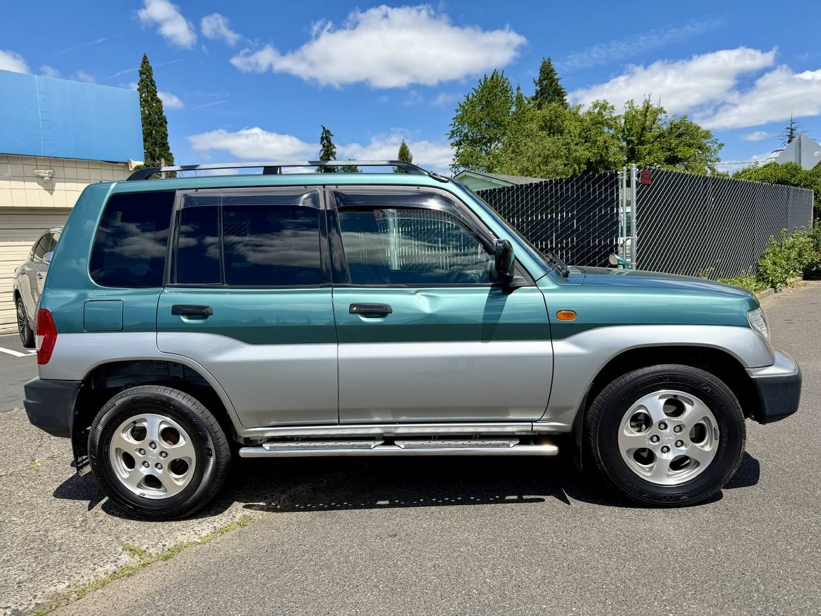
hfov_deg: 71.6
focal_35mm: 24
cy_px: 308
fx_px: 569
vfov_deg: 56.8
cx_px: 410
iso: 80
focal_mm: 6.76
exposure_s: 1/4975
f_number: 1.78
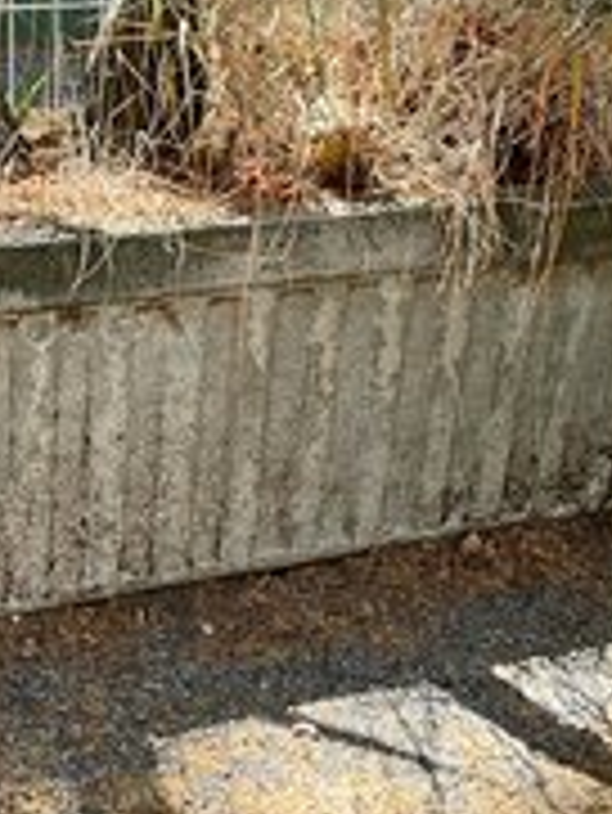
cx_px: 140
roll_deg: +0.0
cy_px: 297
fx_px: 1507
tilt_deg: -16.9
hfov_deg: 22.7
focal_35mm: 64
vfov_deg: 30.1
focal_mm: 3
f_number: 1.8
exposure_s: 1/192
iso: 20
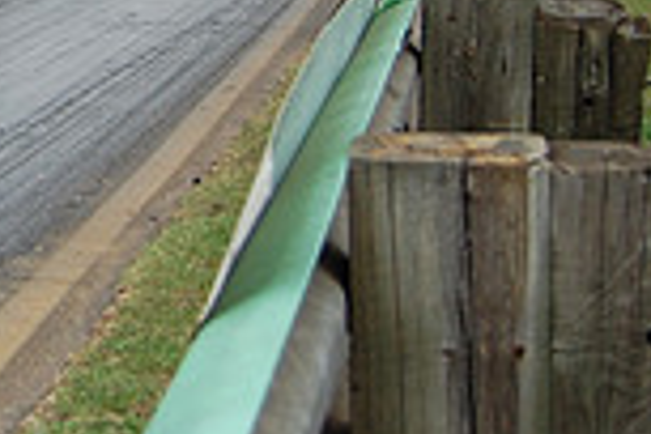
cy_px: -85
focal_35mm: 108
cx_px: -298
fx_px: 1951
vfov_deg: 12.4
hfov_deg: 17.3
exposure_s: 1/1000
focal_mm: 19
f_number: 4
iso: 250
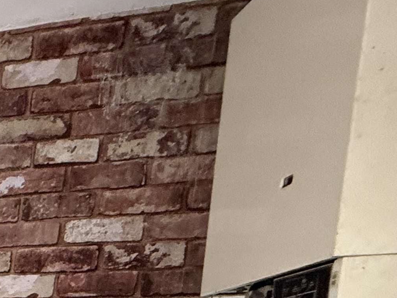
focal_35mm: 56
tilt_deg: -4.9
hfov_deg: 19.4
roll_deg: -0.6
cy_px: 471
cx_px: -394
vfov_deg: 21.2
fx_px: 642
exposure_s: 1/60
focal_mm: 2.22
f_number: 2.2
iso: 400
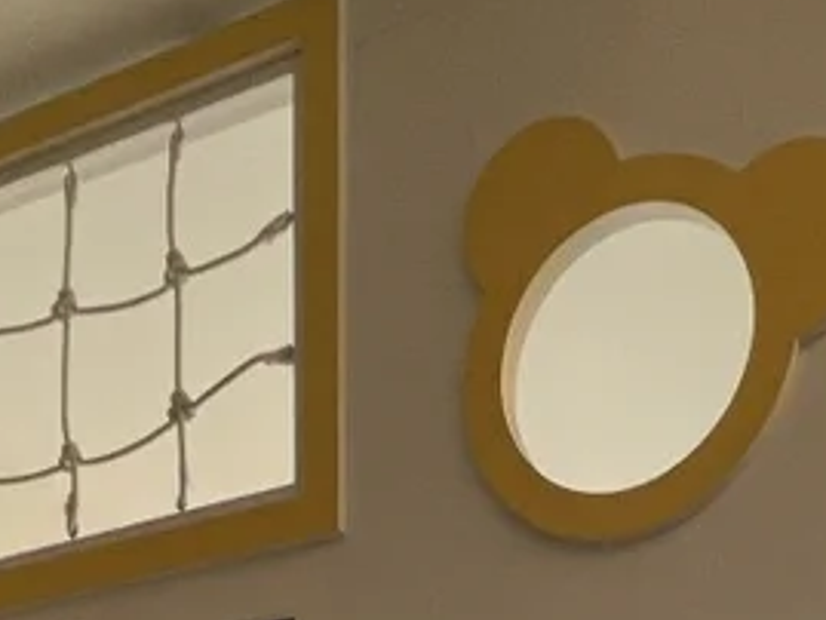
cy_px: 1283
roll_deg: -0.1
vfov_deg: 17.2
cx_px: 651
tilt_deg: -2.3
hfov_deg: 32.4
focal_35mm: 58
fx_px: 1385
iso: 160
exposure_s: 1/100
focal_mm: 1.57
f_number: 1.8
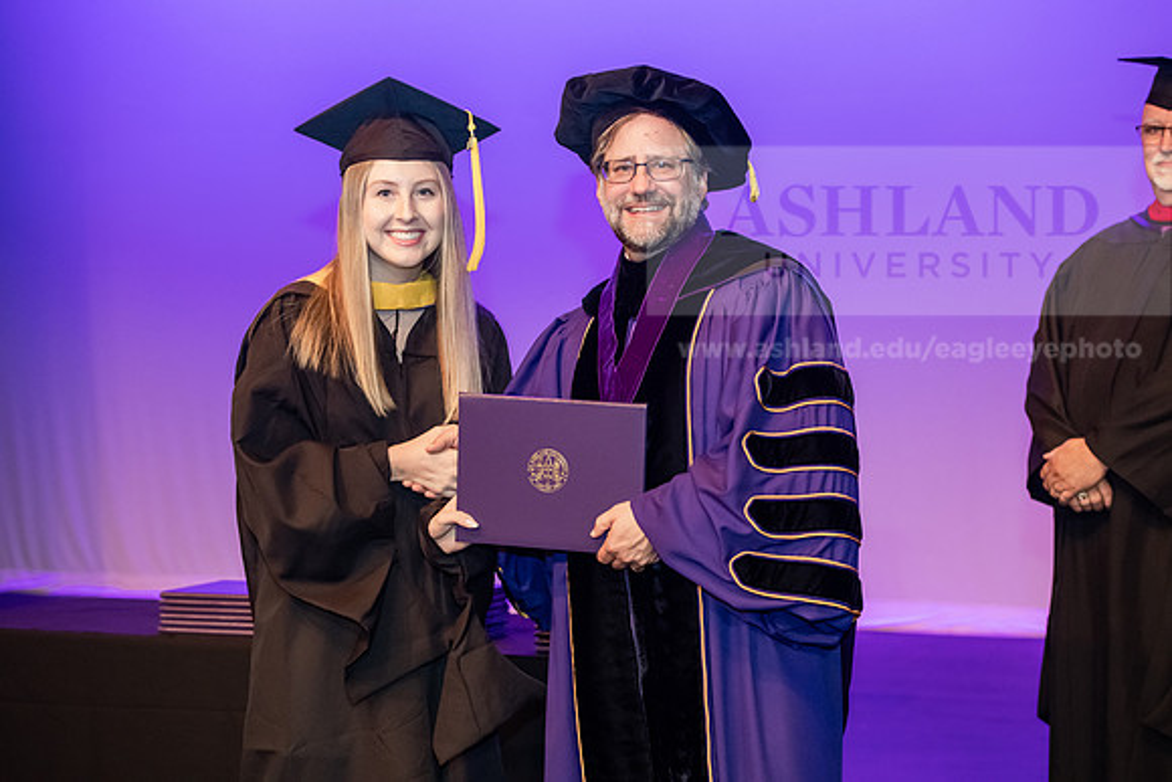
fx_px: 2605
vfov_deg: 17.1
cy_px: 391
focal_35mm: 80
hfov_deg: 25.4
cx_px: 586
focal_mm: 80
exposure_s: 1/200
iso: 3200
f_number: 4
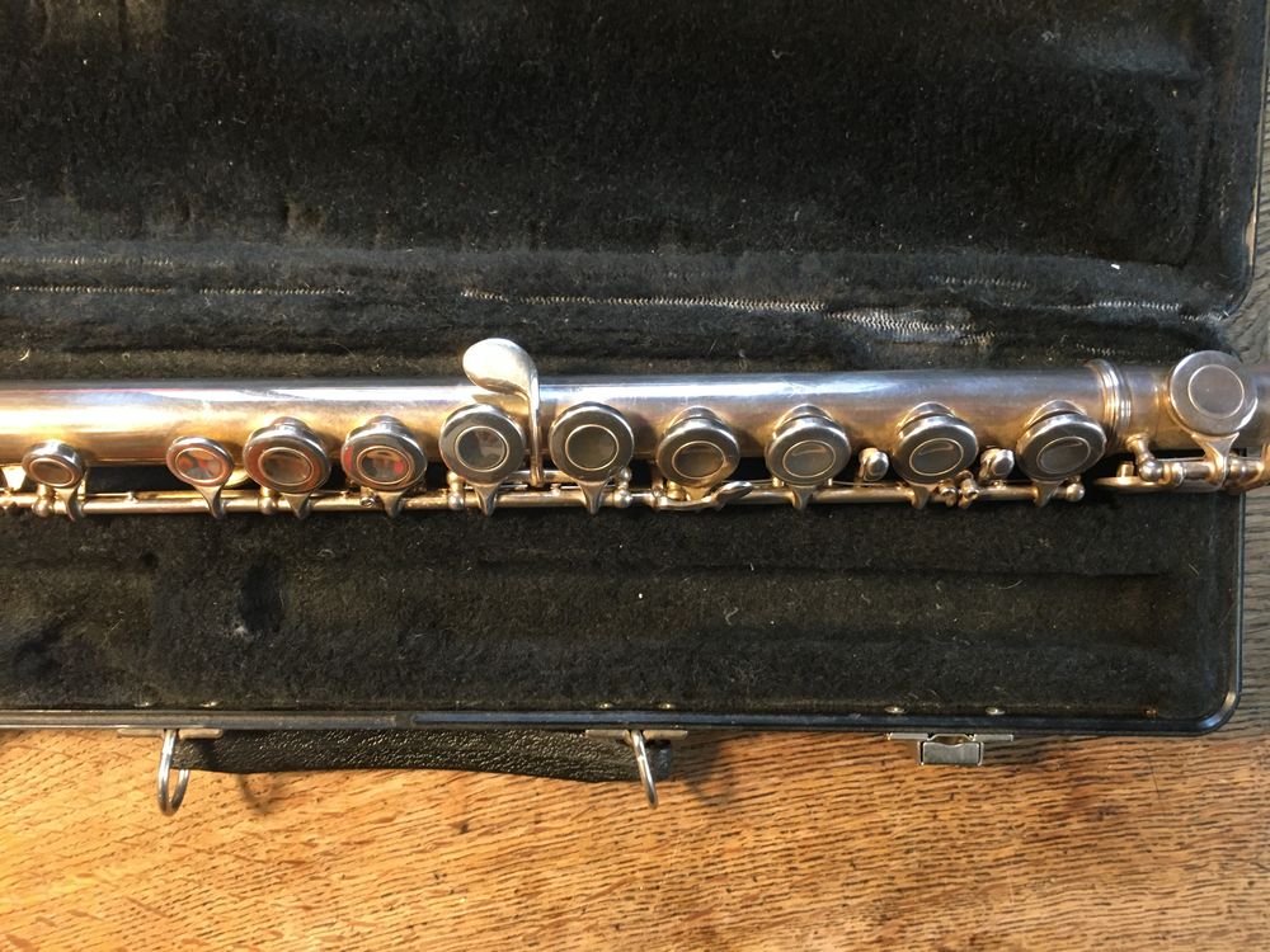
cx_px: 635
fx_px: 1064
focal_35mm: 29
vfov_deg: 48.2
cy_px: 476
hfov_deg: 61.7
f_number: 2.2
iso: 160
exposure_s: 1/33
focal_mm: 4.15
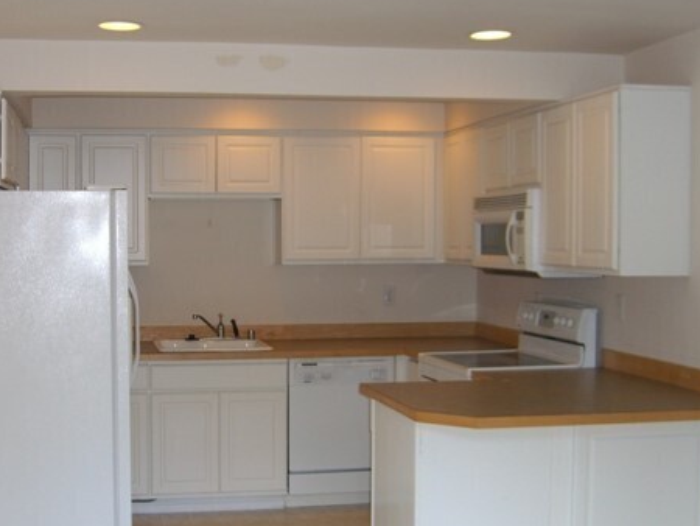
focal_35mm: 54
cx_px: 269
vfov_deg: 27.0
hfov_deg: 35.4
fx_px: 1093
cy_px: 291
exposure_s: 1/60
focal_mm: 7.9
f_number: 2.8
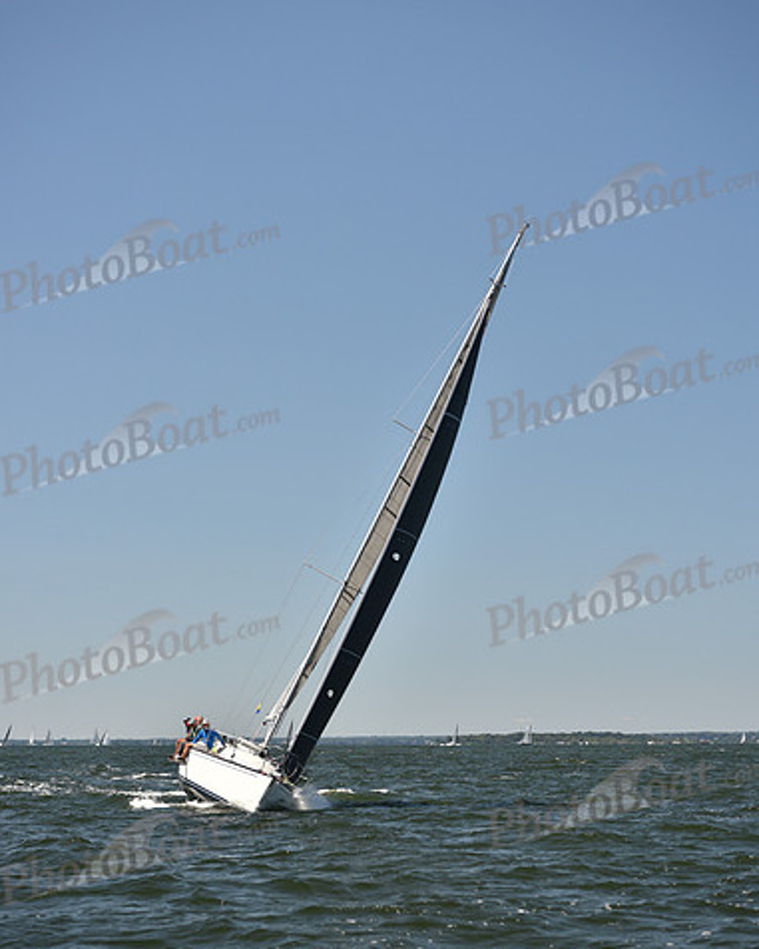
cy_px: 520
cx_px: 383
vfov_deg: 23.8
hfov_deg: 19.2
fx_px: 2246
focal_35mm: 80
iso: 250
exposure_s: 1/1250
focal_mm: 70
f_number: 3.5
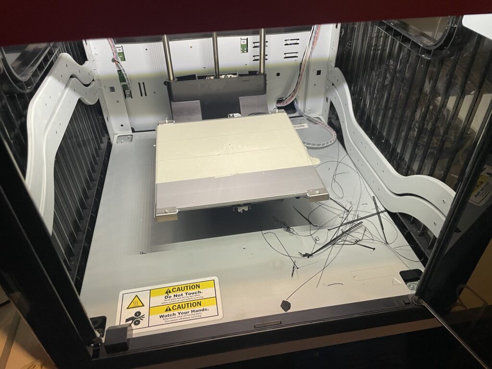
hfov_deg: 67.3
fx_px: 370
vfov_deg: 53.1
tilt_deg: -39.4
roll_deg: +2.6
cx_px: 246
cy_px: 184
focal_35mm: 26
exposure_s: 1/50
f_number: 1.6
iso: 250
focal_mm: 4.2
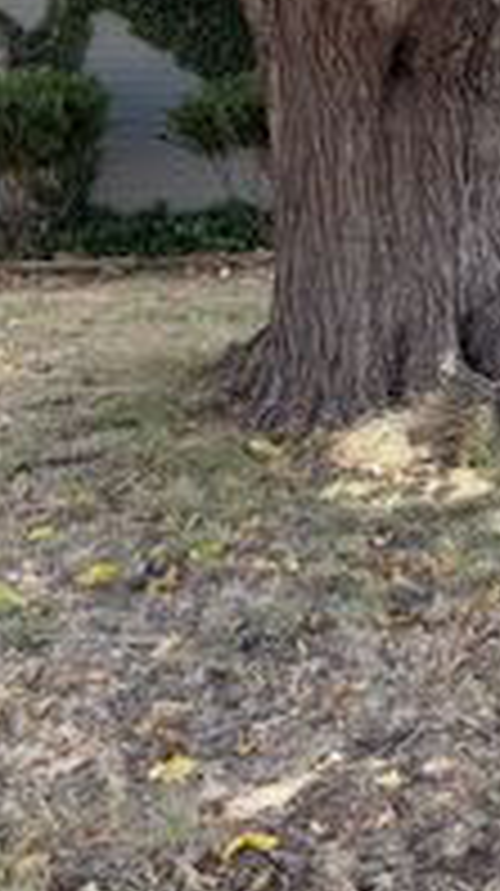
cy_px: 88
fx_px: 1560
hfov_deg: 15.4
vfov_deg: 30.5
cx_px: 932
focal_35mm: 66
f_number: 1.78
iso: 80
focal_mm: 6.76
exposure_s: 1/695
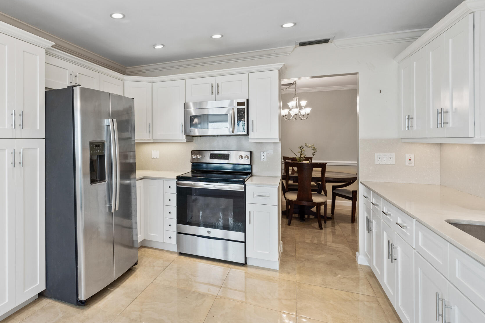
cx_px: 142
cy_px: 150
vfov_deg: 59.4
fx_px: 283
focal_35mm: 21
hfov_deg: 77.2
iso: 250
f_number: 9
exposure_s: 1/10
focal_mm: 14
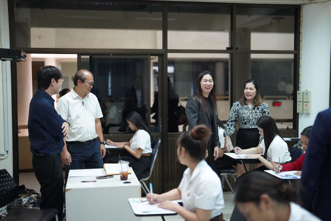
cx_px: 166
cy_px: 110
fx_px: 460
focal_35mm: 50
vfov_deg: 27.0
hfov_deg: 39.6
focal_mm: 50
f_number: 1.2
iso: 10000
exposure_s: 1/3200
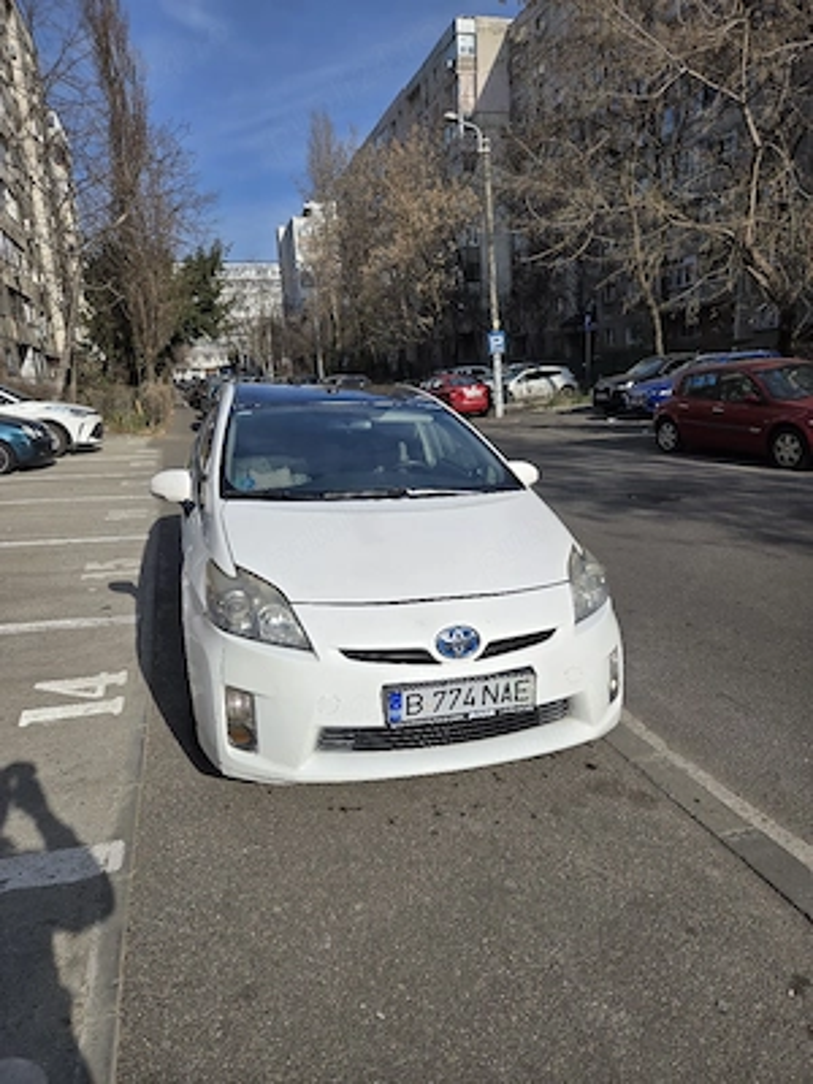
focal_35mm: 23
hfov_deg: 58.9
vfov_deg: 73.9
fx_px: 720
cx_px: 406
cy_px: 542
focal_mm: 5.4
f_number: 1.8
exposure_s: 1/3333
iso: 25
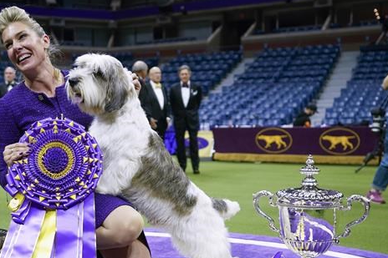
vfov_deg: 27.3
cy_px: 177
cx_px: 136
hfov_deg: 40.0
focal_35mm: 49
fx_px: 528
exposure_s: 1/800
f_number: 2.8
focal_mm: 35
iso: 1600
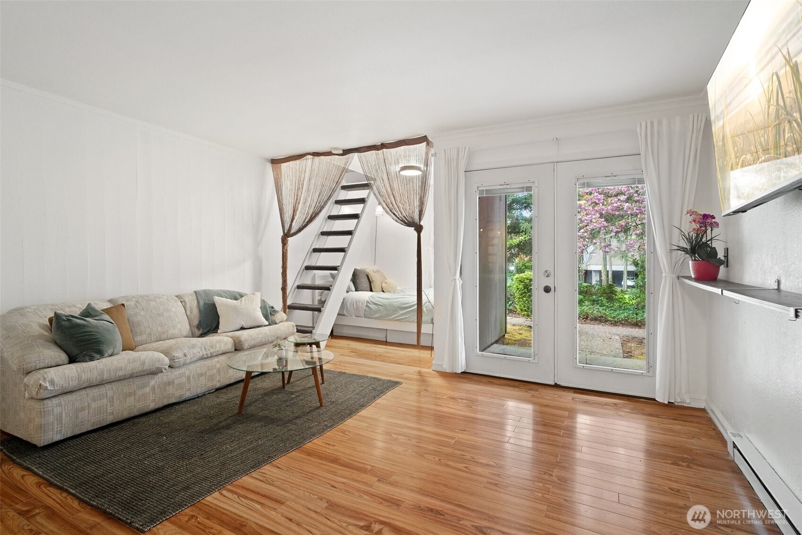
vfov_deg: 73.7
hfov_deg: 96.7
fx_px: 356
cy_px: 268
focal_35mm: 16
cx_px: 401
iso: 1600
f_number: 8
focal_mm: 16
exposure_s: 1/1.25
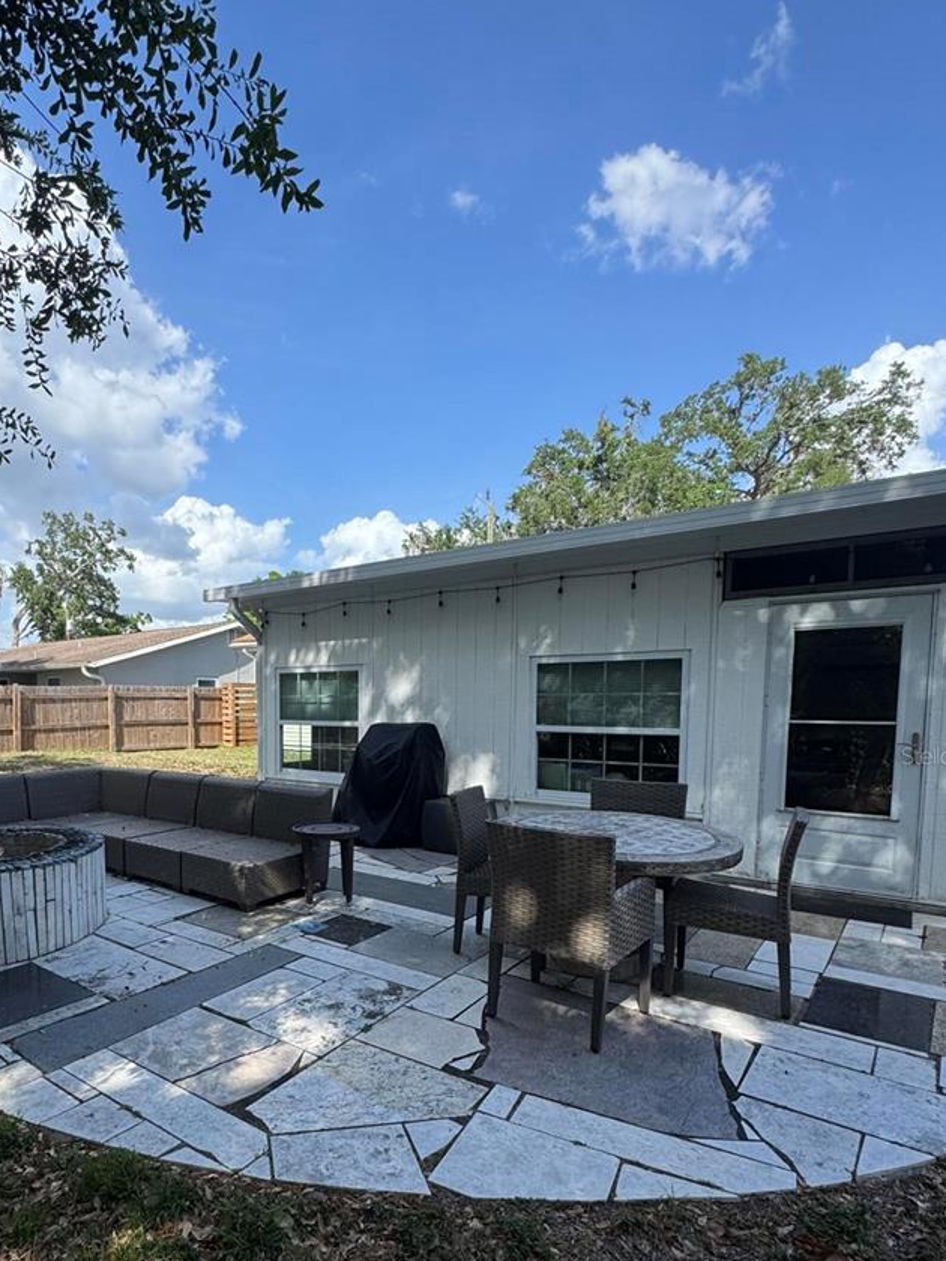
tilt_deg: -3.7
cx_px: 332
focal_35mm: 20
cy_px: 755
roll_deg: +0.8
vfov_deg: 80.8
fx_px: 729
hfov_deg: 64.6
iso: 40
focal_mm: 2.22
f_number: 2.2
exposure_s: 1/1110
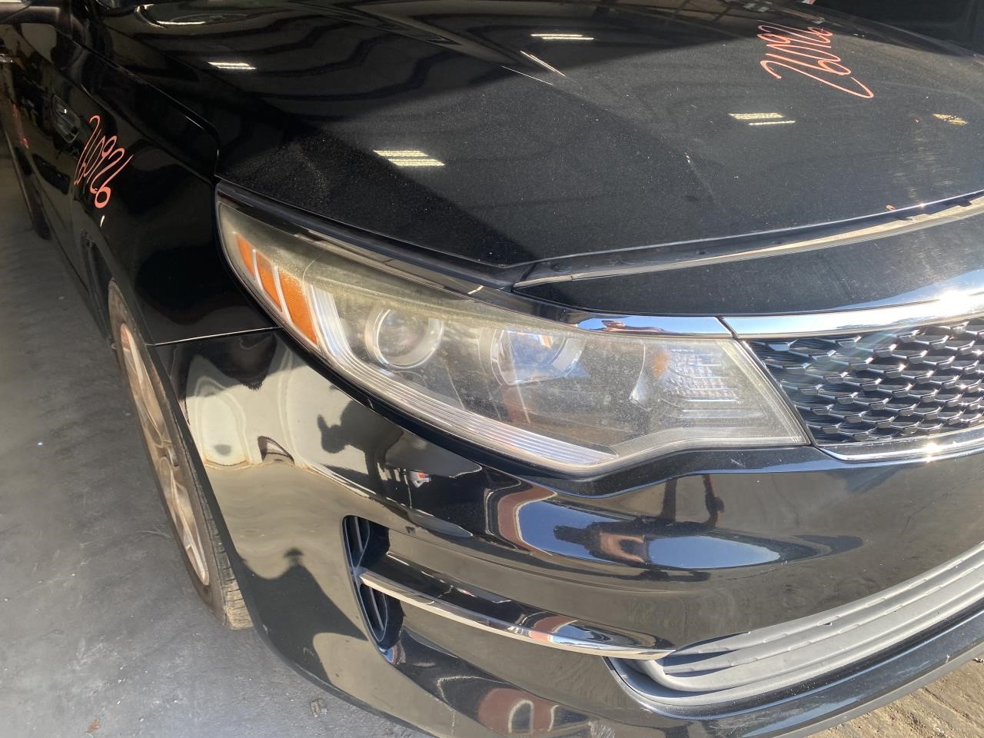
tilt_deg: -31.1
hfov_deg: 67.3
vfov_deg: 53.1
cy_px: 369
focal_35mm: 26
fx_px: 739
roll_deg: +0.6
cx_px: 492
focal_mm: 4.25
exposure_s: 1/193
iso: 32
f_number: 1.8
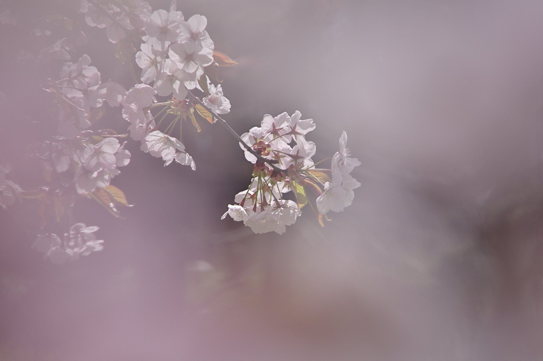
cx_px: 272
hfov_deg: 10.2
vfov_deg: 6.8
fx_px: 3052
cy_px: 180
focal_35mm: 202
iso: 200
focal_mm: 135
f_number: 5.6
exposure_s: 1/320
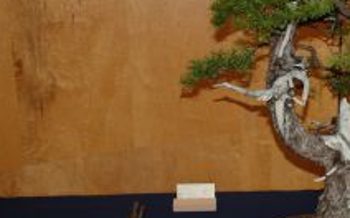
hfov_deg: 26.9
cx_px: 286
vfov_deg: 17.3
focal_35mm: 75
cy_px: 115
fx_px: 715
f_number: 4
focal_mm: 26
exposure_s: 1/60
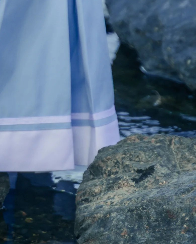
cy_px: -280
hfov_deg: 3.5
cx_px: -242
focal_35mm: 438
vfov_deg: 4.3
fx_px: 3175
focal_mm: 75
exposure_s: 1/200
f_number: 2.8
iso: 100
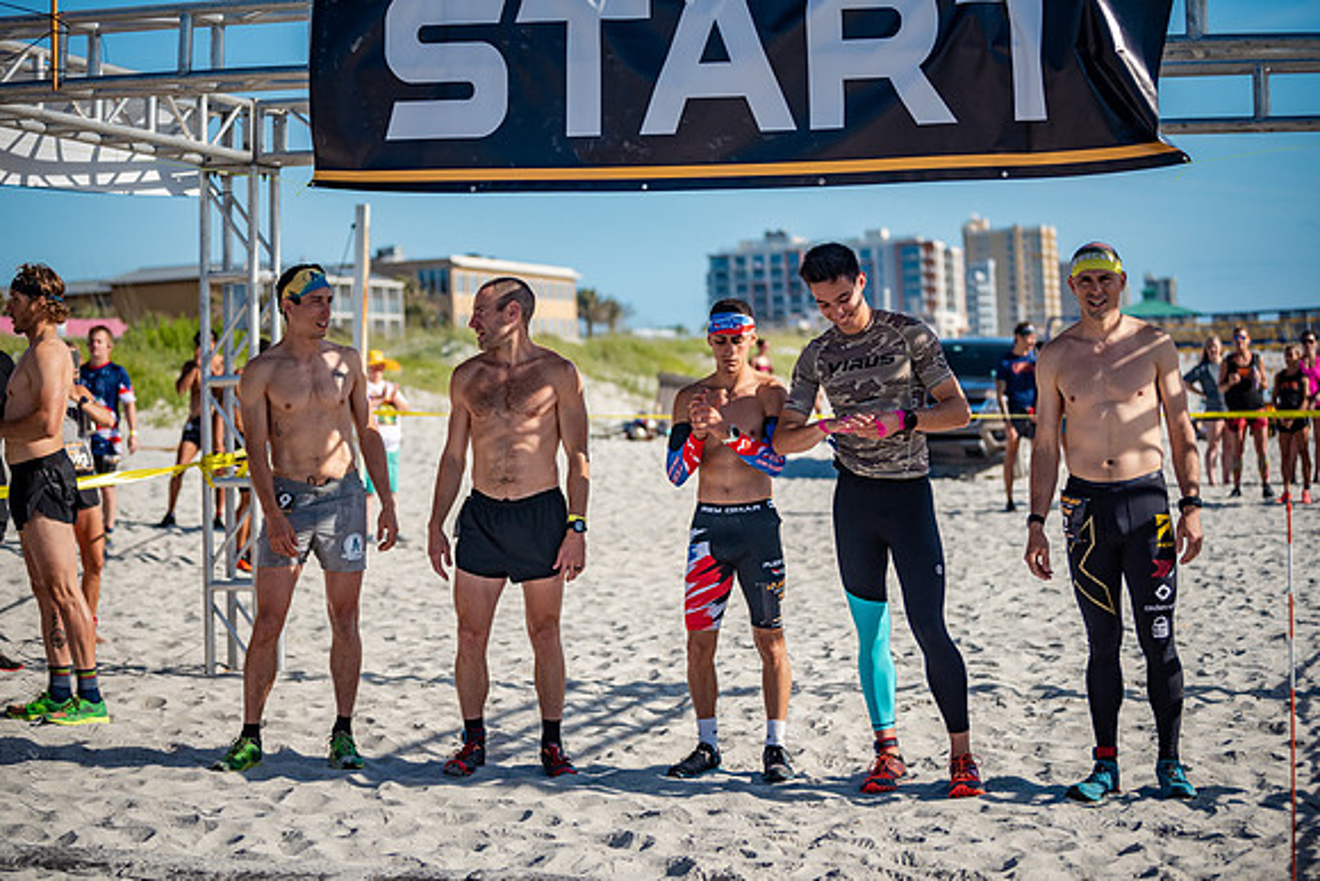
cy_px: 440
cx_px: 660
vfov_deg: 19.5
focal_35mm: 70
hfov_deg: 28.8
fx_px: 2567
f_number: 2.8
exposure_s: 1/4000
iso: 360
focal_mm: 70
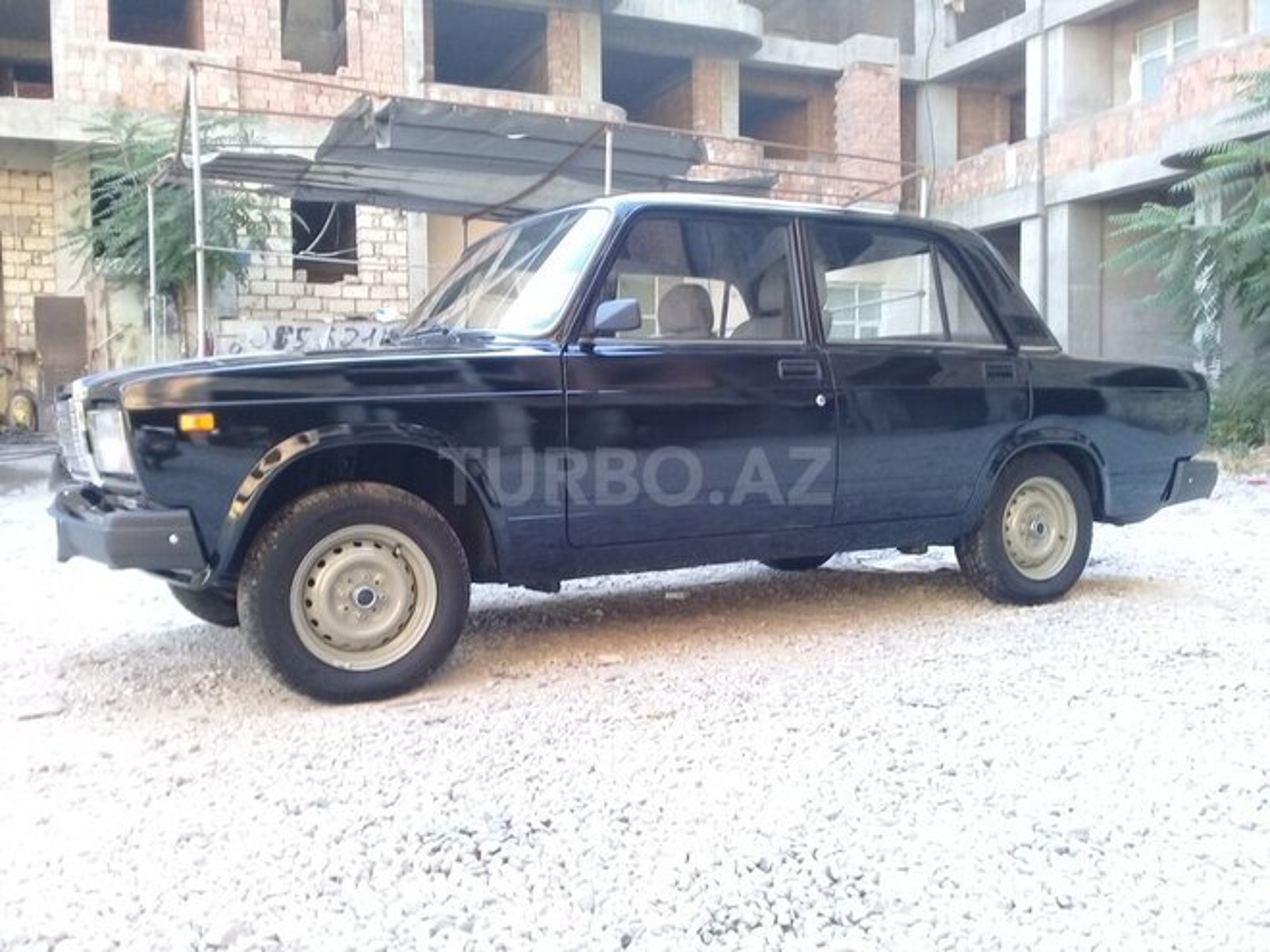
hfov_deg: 58.4
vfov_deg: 45.4
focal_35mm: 31
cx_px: 635
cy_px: 476
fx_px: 1137
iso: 50
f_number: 2.2
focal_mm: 3.3
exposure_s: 1/33
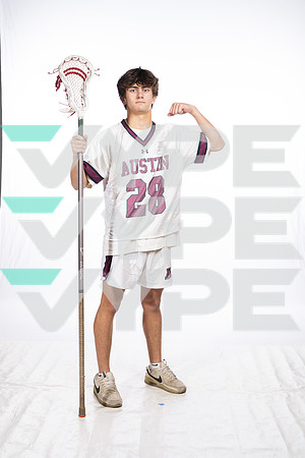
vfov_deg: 39.6
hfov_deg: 27.0
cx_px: 152
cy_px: 229
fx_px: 635
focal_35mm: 50
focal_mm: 50
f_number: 7.1
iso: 640
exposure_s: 1/250
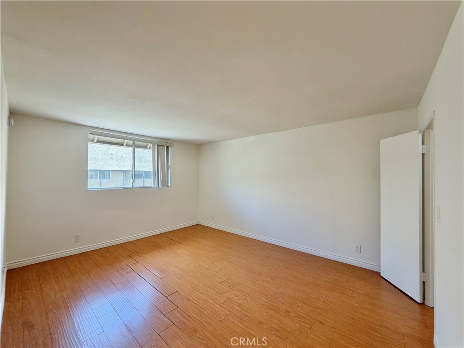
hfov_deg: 102.1
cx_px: 232
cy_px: 174
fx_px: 188
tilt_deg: +0.5
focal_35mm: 14
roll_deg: -0.1
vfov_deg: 85.7
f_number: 2.2
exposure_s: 1/120
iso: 160
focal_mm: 2.22
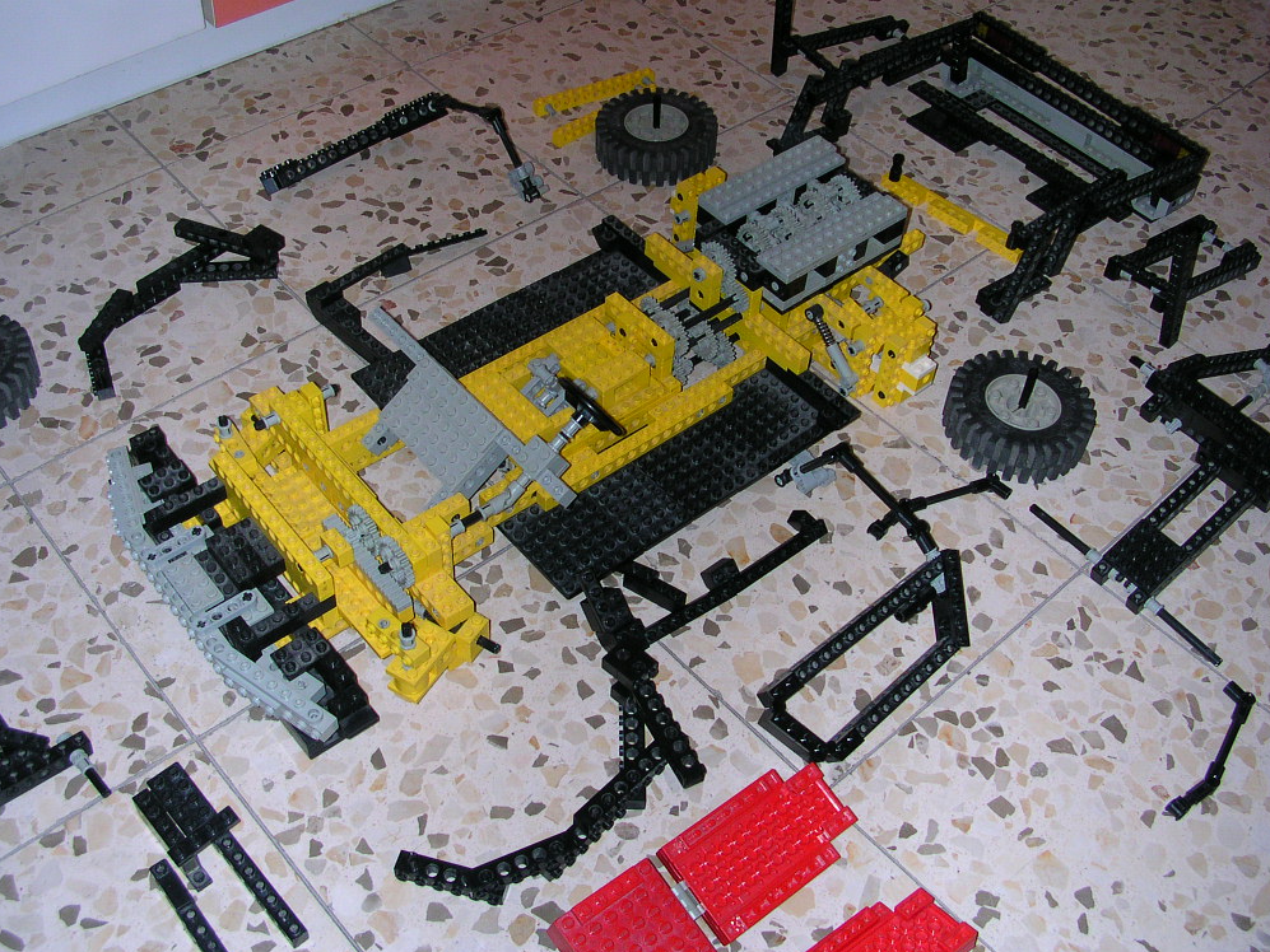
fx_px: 1394
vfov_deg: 37.7
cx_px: 632
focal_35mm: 38
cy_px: 468
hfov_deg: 49.0
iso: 100
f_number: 2.7
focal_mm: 5.6
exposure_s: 1/60
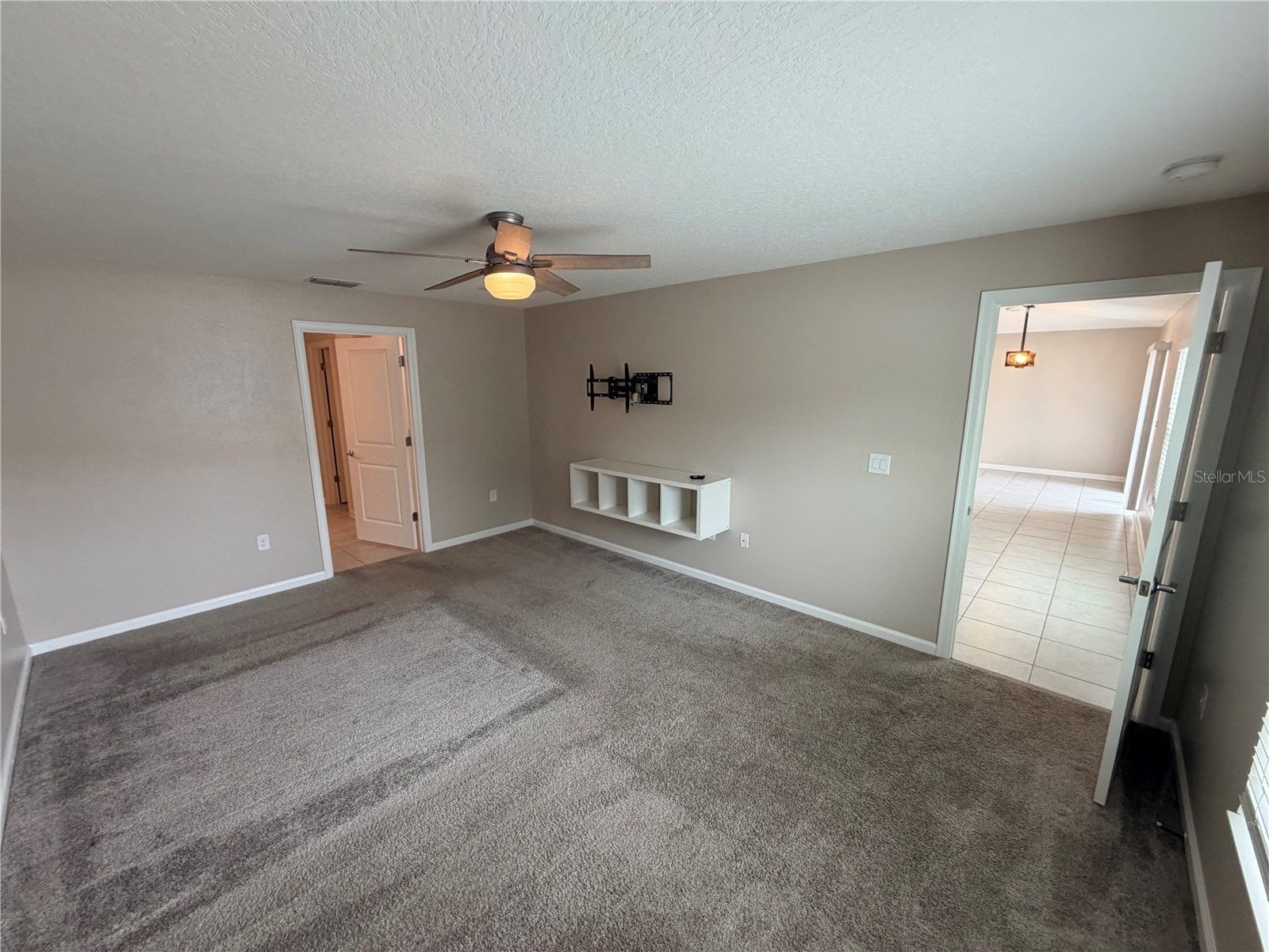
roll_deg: +0.6
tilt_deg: -11.0
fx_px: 513
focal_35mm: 14
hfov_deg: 102.1
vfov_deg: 85.7
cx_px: 634
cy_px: 476
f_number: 2.2
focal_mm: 2.22
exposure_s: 1/120
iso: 250
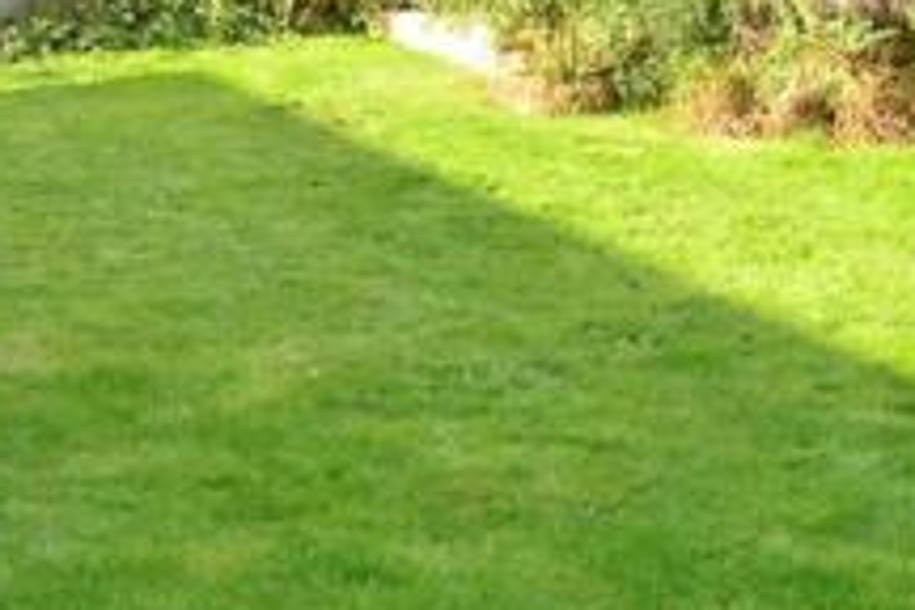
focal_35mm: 91
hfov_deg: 22.3
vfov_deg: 14.4
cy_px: -176
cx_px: 589
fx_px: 2313
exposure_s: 1/80
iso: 200
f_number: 7.1
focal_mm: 20
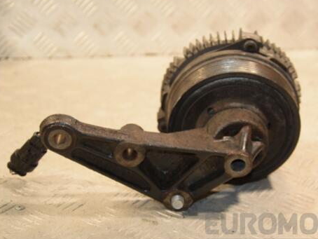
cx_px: 192
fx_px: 735
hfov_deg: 24.4
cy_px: 130
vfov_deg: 18.4
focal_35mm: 80
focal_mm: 42
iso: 800
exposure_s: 1/200
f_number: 5
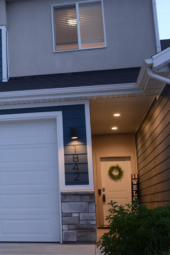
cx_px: -10
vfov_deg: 33.4
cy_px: 112
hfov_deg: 21.6
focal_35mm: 60
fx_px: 424
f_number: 3.8
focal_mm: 23
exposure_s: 1/100
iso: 1600
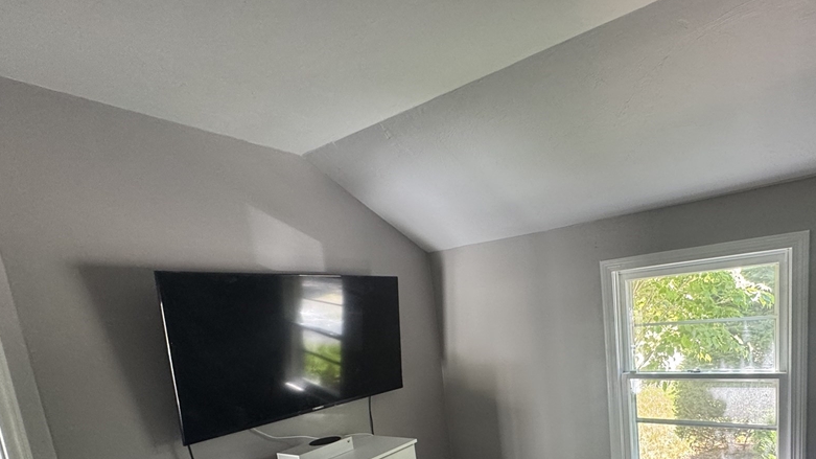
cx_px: 523
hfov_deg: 84.5
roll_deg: +5.9
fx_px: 433
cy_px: 380
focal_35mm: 20
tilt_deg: -8.3
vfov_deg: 51.6
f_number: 2.2
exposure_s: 1/99
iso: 250
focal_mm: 2.22
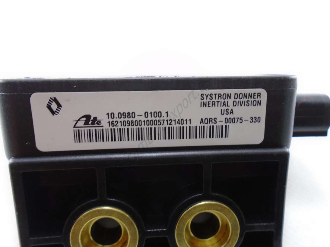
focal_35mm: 26
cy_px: 124
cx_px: 165
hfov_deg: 67.3
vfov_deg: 53.0
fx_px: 248
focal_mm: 4.6
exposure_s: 1/30
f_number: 3.2
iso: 160
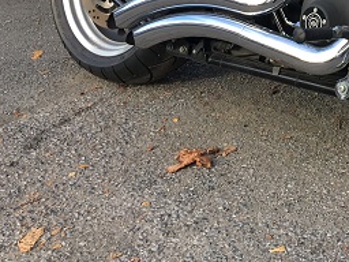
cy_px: -33
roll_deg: -2.3
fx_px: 807
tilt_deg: -14.9
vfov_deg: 17.7
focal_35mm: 80
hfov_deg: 22.1
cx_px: 443
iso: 25
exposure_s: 1/187
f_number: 2.2
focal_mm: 4.15
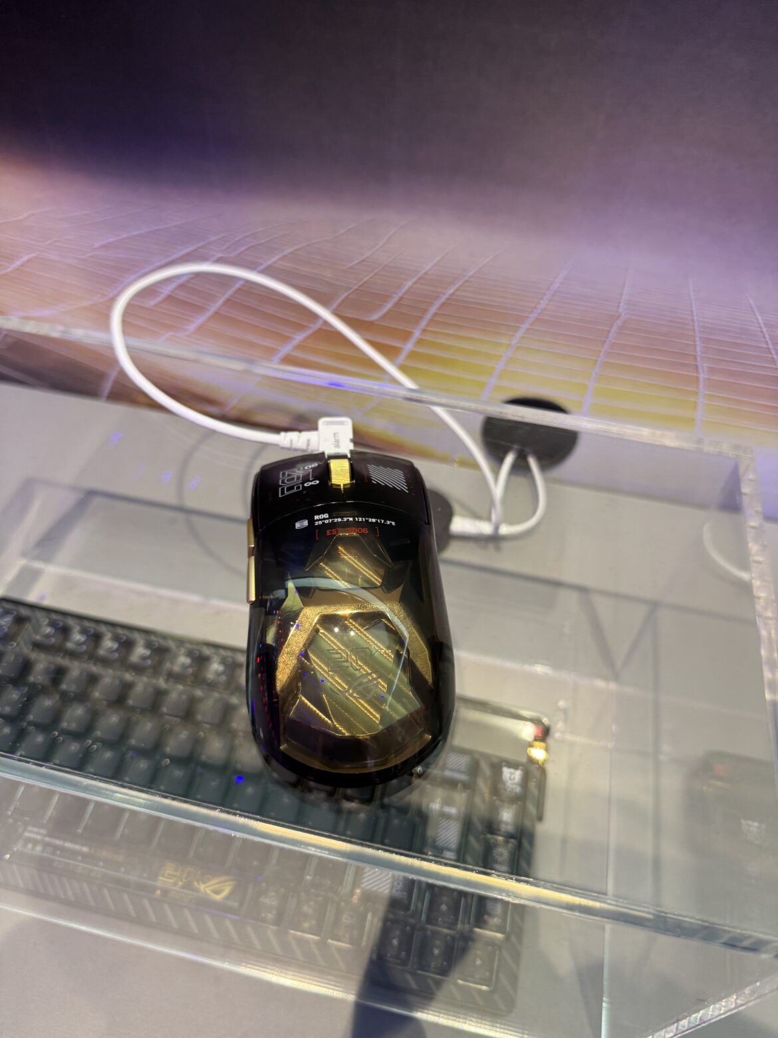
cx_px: 389
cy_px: 519
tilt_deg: -47.9
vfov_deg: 71.6
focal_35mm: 24
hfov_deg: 56.8
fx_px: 719
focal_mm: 6.76
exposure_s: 1/91
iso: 200
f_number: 1.78
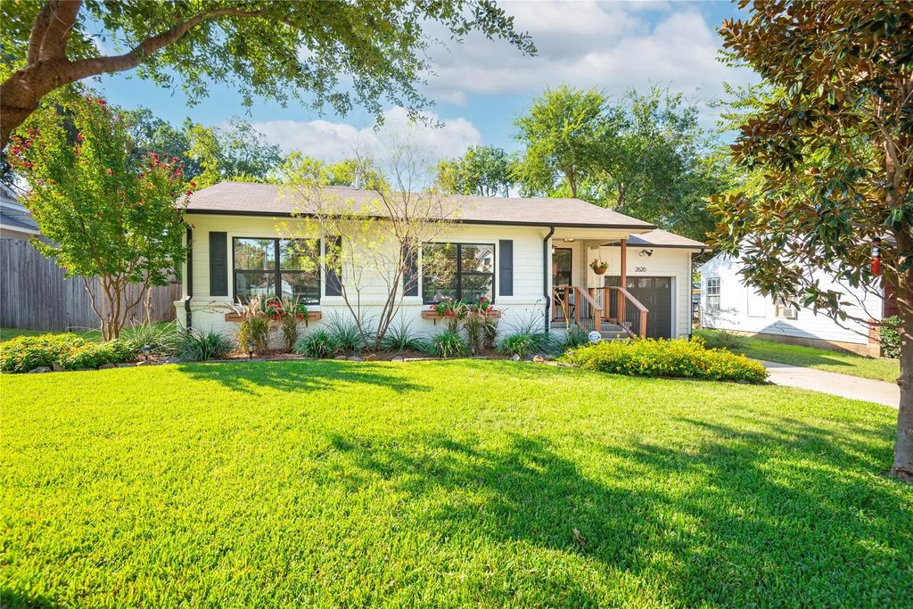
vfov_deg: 73.8
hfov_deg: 96.7
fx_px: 406
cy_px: 304
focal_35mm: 16
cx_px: 456
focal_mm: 16
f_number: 7.1
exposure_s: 1/100
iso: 100
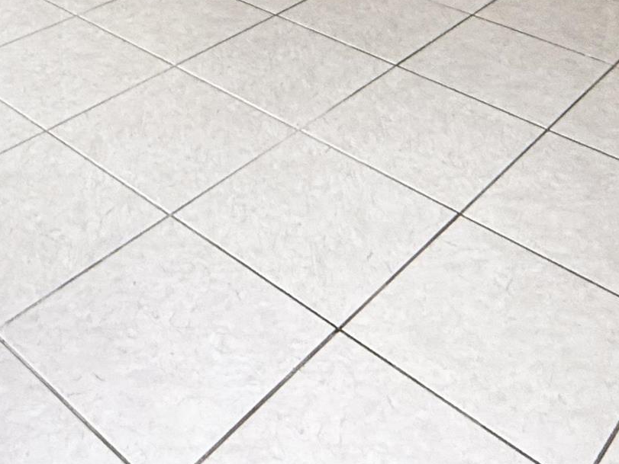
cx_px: 218
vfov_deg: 20.8
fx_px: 948
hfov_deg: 35.9
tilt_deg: -5.3
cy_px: -326
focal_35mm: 53
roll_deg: -0.8
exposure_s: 1/86
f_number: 2.2
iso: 320
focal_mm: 2.22
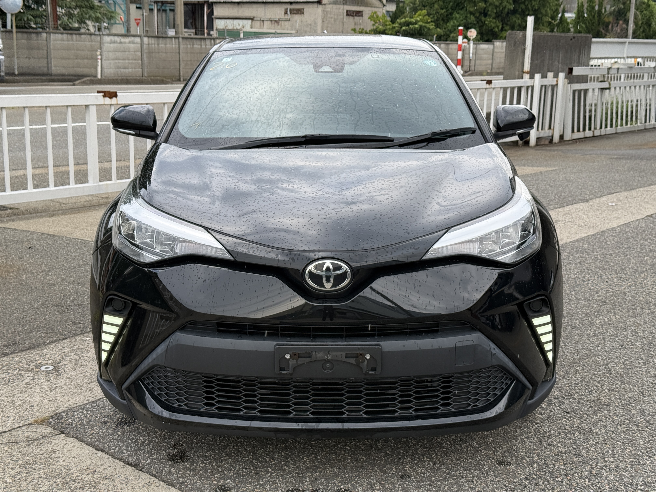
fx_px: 910
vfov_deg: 30.3
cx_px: 328
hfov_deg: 39.7
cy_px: 246
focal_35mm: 48
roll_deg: -1.5
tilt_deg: -11.9
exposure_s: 1/837
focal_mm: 6.76
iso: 64
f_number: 1.78
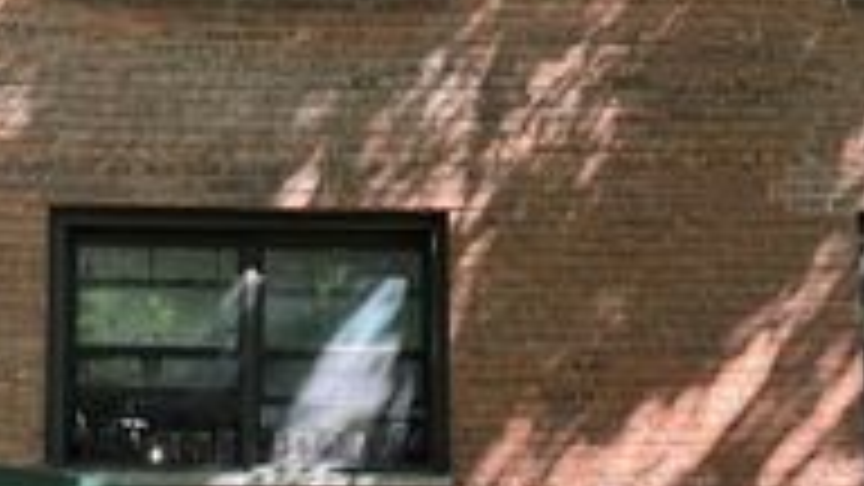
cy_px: 623
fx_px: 1558
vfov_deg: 16.8
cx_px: 356
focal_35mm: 68
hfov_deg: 30.9
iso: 125
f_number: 1.78
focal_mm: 6.76
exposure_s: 1/238
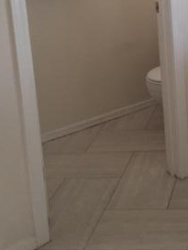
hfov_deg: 20.4
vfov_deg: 27.2
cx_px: 216
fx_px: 492
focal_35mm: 68
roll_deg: +2.7
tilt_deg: -10.4
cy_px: 12
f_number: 2.2
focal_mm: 4.15
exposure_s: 1/30
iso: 125
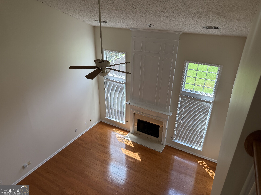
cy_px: 98
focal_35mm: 24
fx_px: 181
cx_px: 130
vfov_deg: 56.8
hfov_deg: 71.6
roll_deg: -0.2
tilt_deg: -26.3
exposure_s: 1/288
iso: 80
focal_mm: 6.76
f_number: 1.78
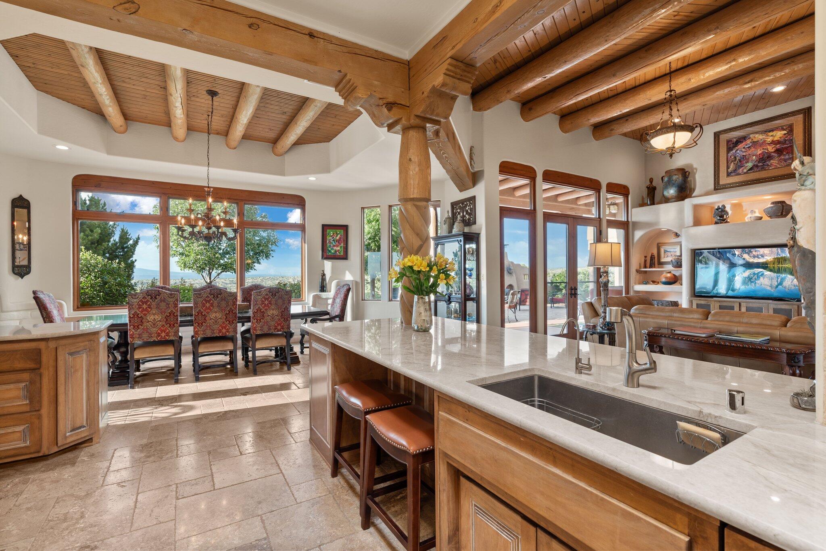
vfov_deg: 70.4
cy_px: 276
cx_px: 413
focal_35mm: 17
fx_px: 390
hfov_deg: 93.3
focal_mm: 17
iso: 250
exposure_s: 1/3
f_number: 9
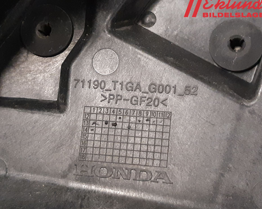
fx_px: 217
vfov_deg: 51.5
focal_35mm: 28
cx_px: 126
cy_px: 101
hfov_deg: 62.2
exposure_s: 1/50
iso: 320
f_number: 1.7
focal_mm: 3.93
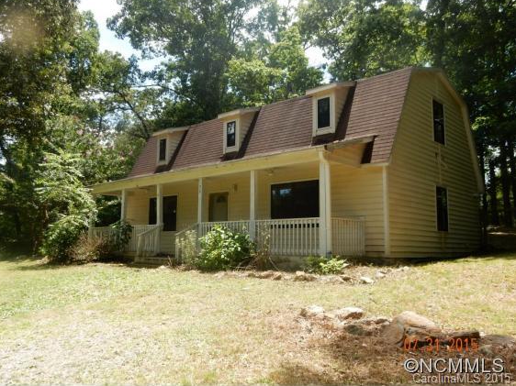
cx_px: 252
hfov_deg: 58.4
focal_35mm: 31
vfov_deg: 45.4
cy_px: 187
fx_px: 462
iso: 125
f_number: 4
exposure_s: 1/400
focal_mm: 5.4
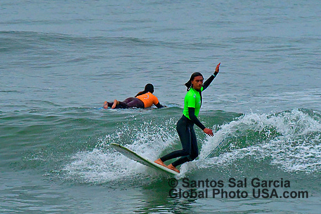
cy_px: 107
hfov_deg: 2.1
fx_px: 8918
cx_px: 160
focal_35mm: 1000
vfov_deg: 1.4
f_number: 16
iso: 14400
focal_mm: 500
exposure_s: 1/2500
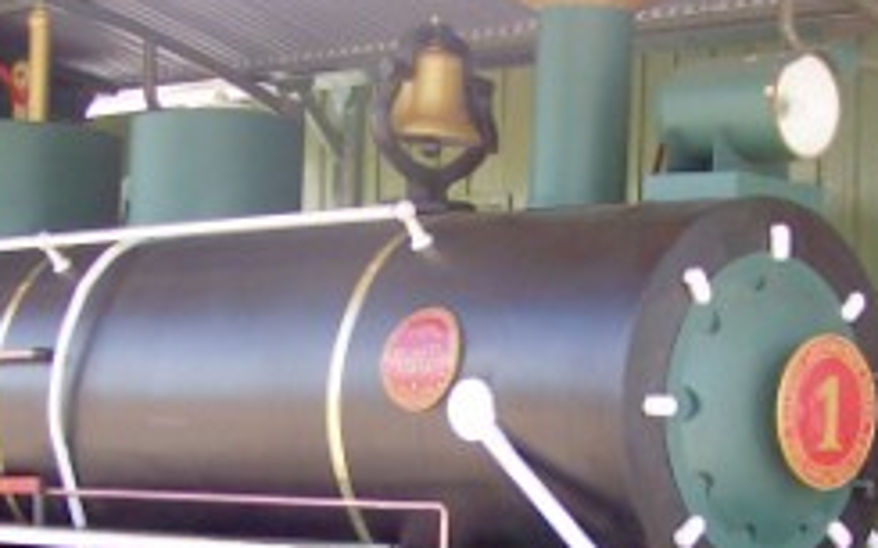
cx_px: 525
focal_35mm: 105
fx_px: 2512
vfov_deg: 12.3
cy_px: 544
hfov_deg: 19.8
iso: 80
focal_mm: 6.3
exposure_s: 1/125
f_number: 2.8
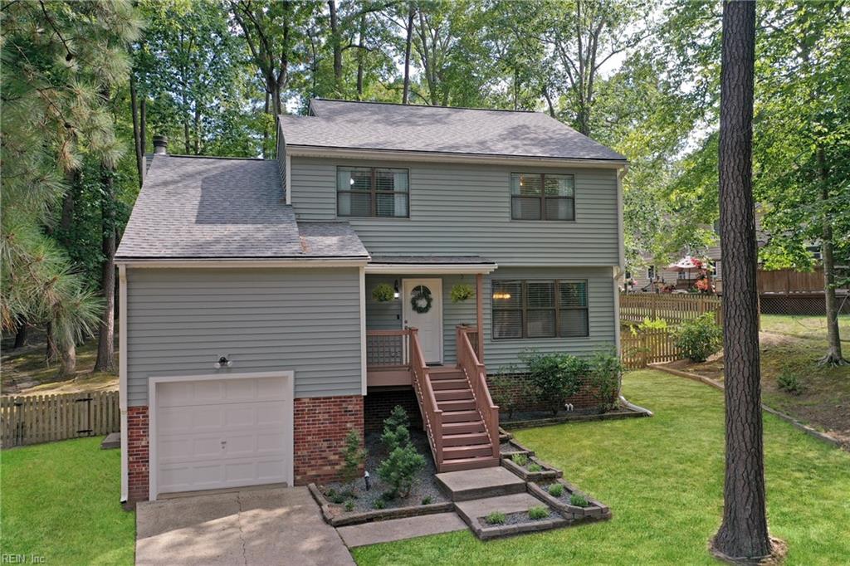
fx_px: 661
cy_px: 283
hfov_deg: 65.5
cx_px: 425
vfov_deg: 46.4
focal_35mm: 28
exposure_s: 1/120
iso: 100
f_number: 4
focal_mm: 10.26
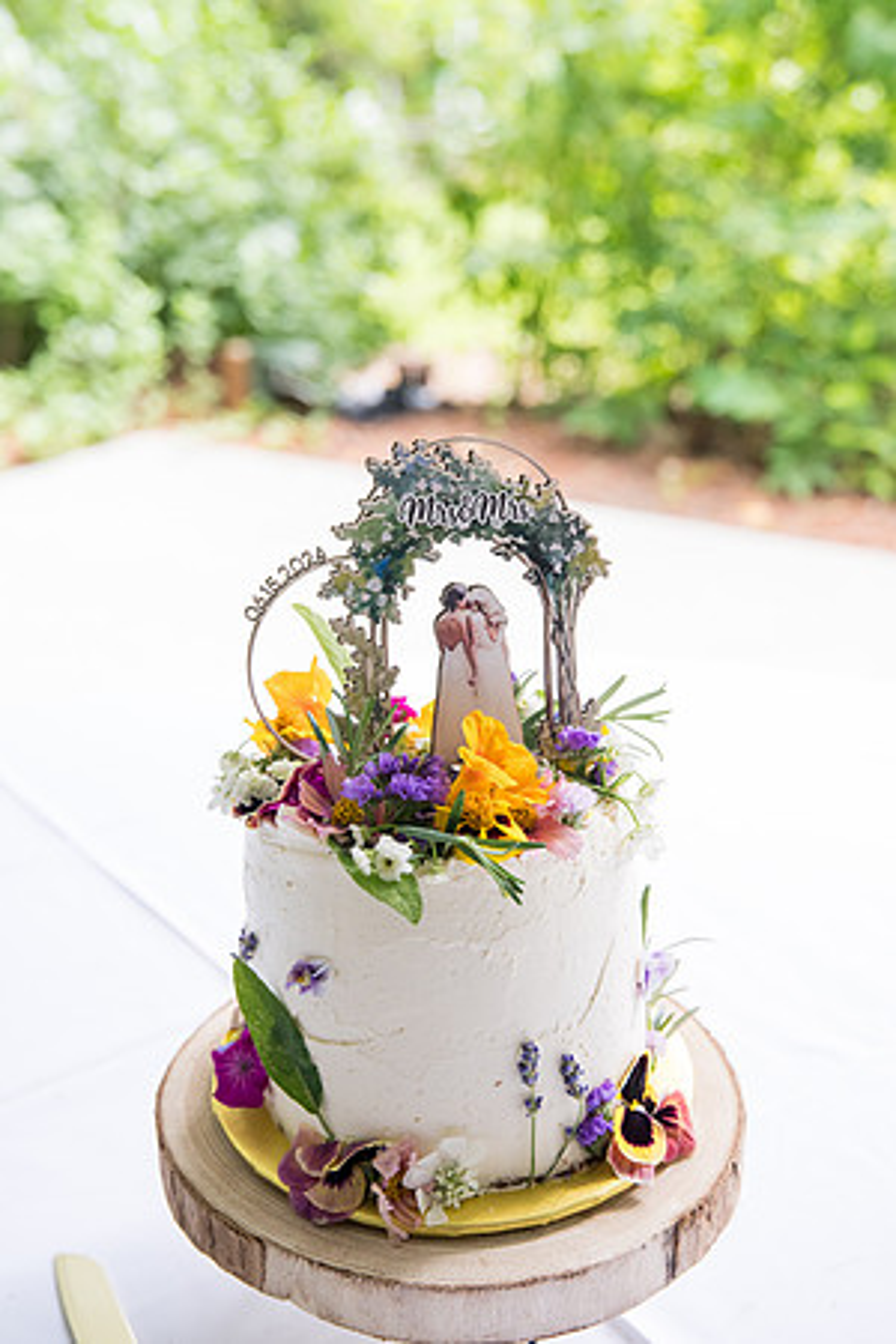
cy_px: 672
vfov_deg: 41.1
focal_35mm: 48
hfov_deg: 28.1
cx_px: 448
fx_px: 1792
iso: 1250
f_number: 4
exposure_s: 1/320
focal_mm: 48
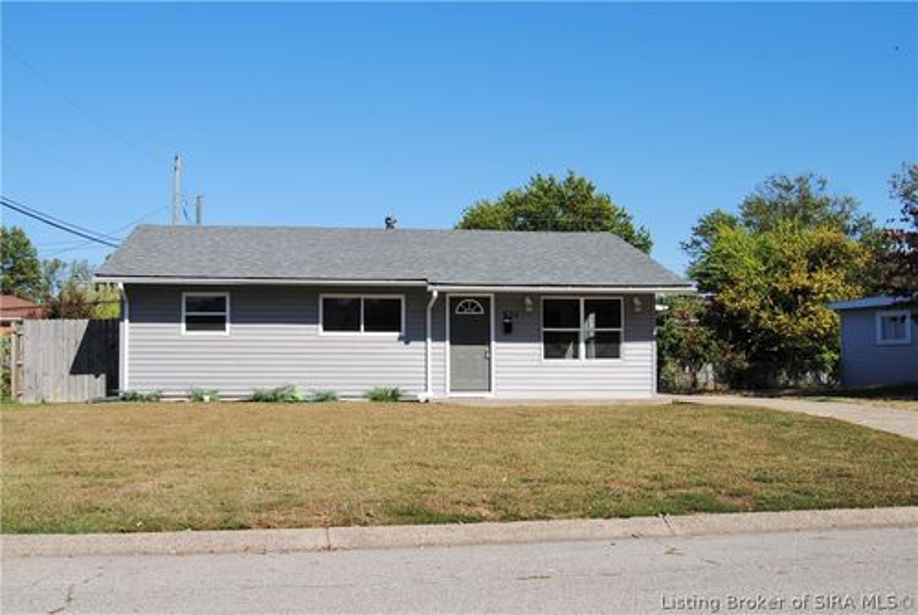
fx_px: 843
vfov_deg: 40.1
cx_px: 459
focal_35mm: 33
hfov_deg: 57.2
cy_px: 308
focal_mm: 22
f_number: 9
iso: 100
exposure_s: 1/320
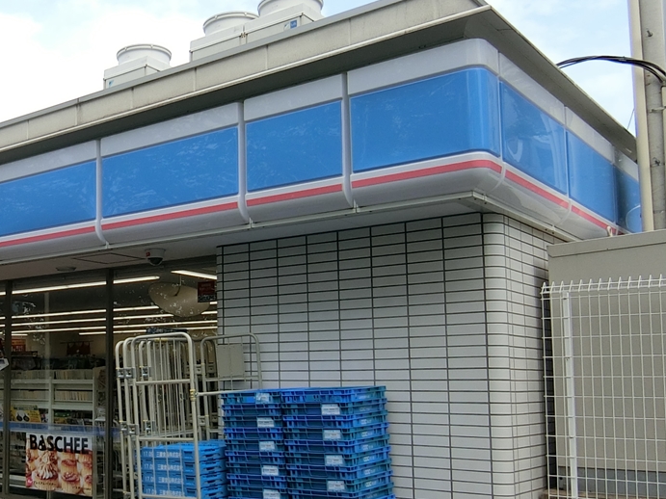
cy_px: 316
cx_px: 66
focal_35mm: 44
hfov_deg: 39.8
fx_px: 846
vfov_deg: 32.7
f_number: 2.7
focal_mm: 4.06
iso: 100
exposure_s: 1/1000
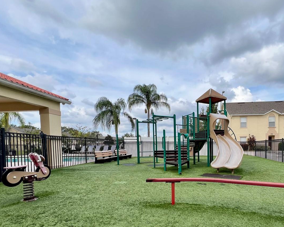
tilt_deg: -2.2
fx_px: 160
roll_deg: +1.4
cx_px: 185
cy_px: 152
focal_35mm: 19
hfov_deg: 81.0
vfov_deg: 68.7
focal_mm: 1.57
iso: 32
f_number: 1.8
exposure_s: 1/889
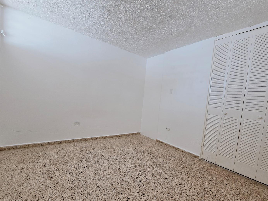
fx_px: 116
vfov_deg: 81.5
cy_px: 111
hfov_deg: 97.6
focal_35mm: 15
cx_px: 152
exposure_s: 1/120
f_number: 2.2
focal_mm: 2.2
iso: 80
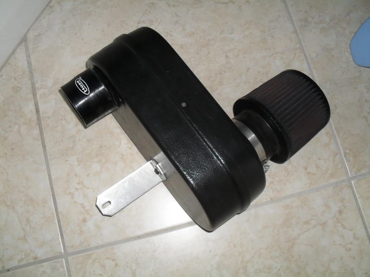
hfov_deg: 52.6
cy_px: 138
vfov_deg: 40.7
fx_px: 374
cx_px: 185
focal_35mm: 35
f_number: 3.2
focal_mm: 6.3
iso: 200
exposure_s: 1/45
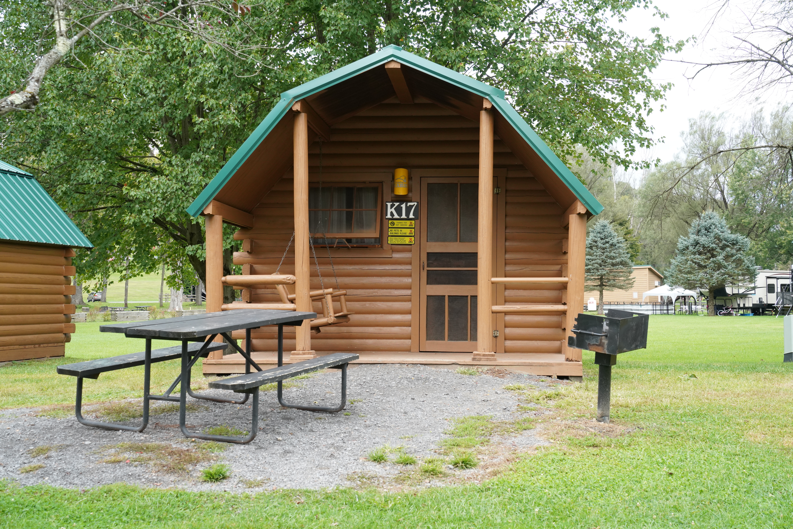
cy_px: 264
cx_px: 396
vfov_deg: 26.0
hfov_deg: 38.2
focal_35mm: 52
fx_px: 1146
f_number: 9
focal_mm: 52
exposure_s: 1/320
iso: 1600
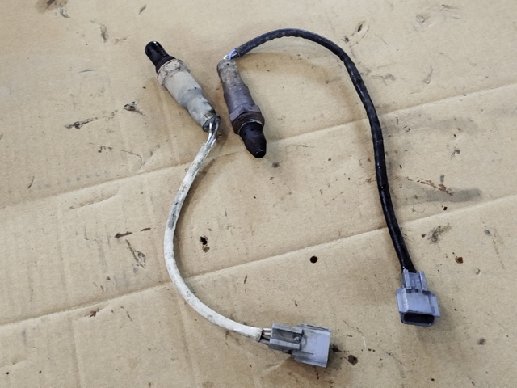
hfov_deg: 39.7
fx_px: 717
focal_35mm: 48
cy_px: 194
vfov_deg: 30.3
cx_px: 258
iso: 640
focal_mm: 5.31
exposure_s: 1/33
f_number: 1.7
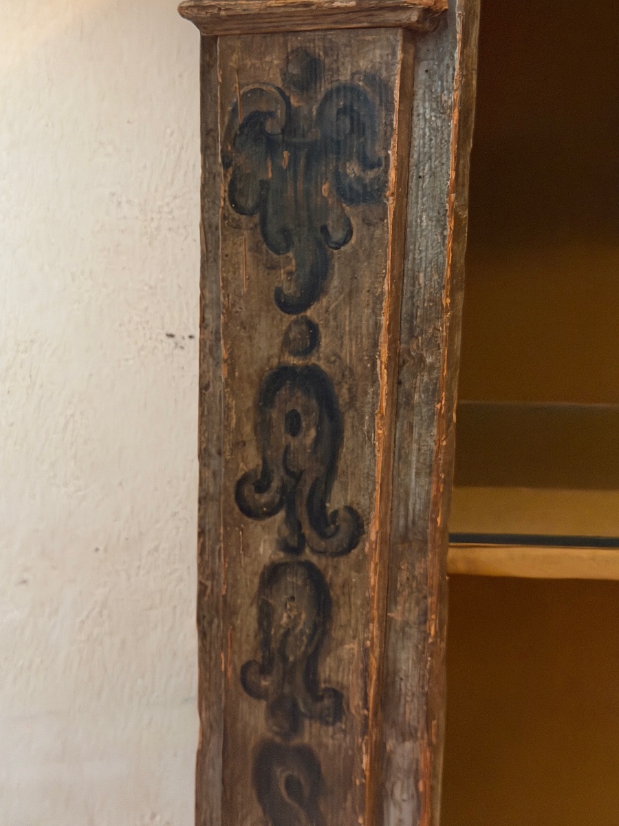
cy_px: 413
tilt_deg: -15.6
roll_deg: -1.8
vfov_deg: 39.7
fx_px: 1144
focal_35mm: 48
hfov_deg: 30.3
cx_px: 310
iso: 640
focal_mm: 6.76
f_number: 1.78
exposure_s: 1/25
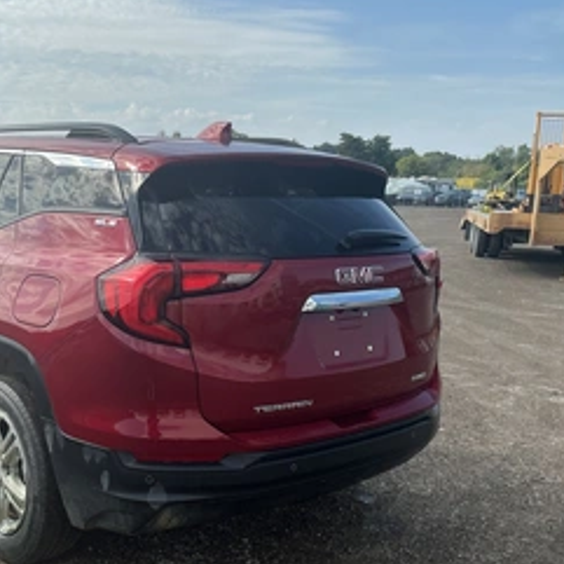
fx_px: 756
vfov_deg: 40.8
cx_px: 129
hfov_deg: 39.6
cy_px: 321
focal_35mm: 41
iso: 25
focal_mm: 3
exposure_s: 1/1377
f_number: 1.8
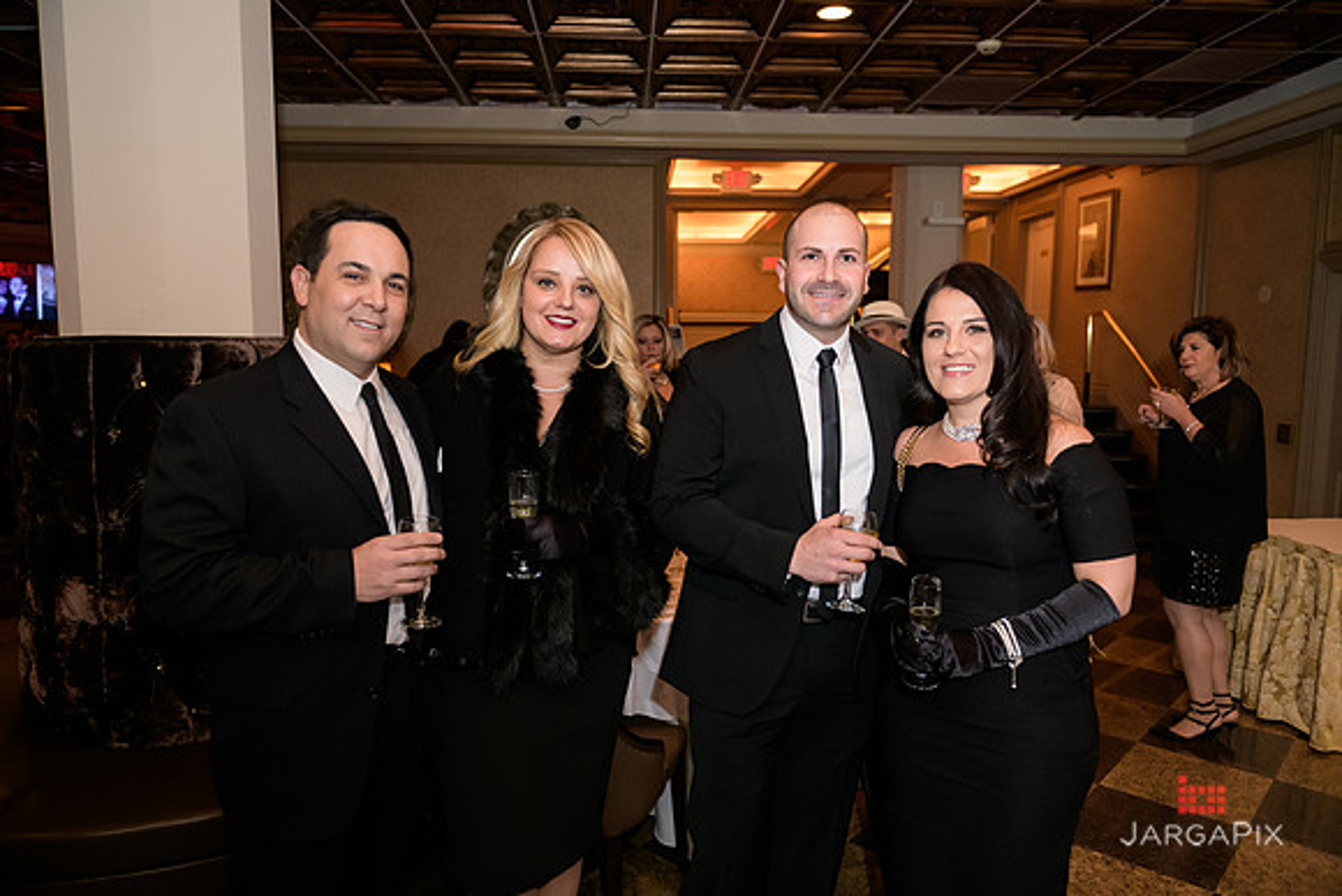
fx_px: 895
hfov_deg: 73.7
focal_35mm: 24
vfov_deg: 53.2
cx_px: 671
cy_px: 448
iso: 1600
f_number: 3.2
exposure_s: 1/125
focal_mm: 24
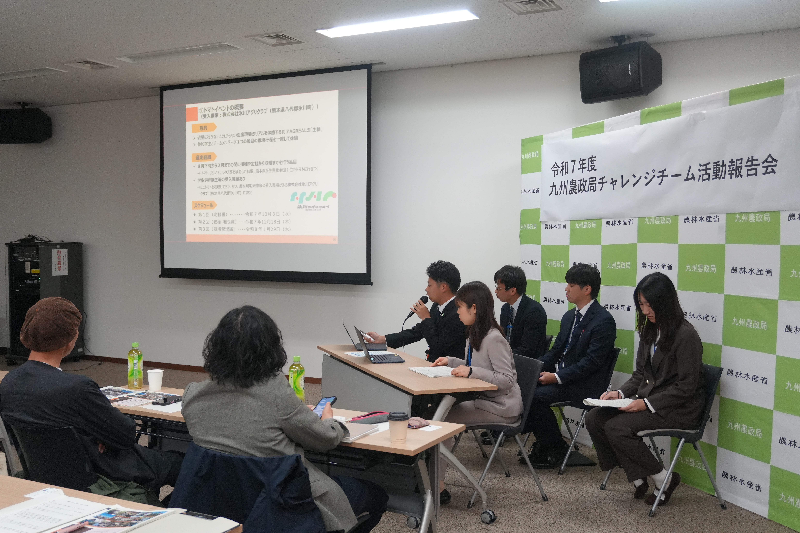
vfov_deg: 35.5
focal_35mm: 38
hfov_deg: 51.3
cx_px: 400
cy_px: 266
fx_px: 833
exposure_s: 1/160
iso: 1600
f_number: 4.5
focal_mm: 25
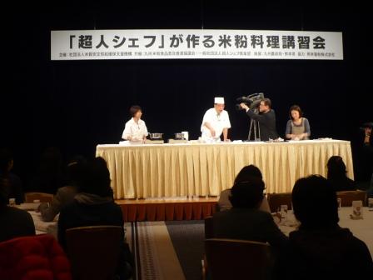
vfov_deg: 30.3
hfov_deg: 39.7
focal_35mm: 48
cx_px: 186
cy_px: 140
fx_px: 517
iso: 125
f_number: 2.8
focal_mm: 6.1
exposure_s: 1/30
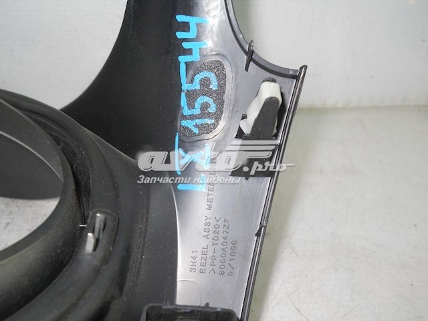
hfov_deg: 45.8
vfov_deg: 35.1
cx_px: 214
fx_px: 507
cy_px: 160
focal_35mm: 41
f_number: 5.5
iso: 80
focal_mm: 6.72
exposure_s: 1/30
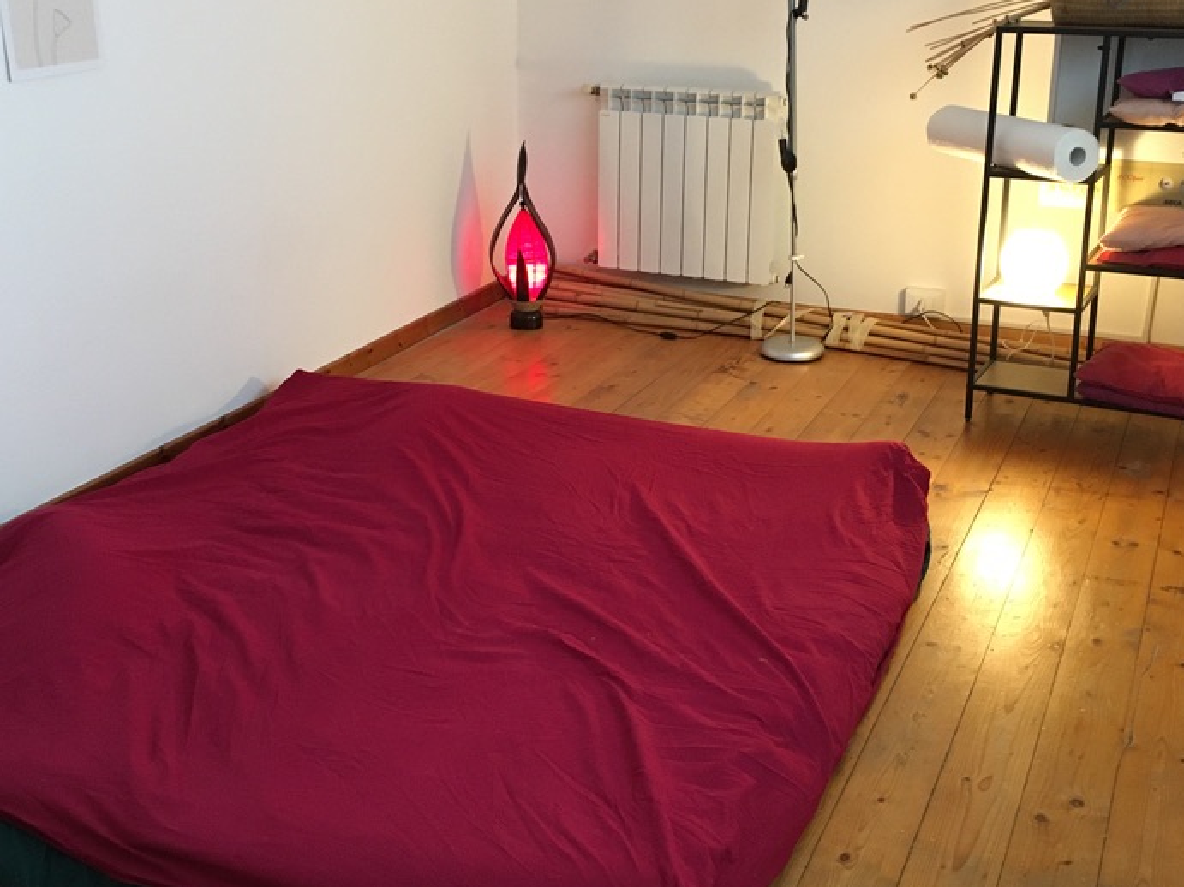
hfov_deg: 43.9
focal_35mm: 43
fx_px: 1471
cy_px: 337
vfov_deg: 33.4
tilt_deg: -15.7
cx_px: 603
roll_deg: -1.5
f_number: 2.2
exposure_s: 1/20
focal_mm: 4.15
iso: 200
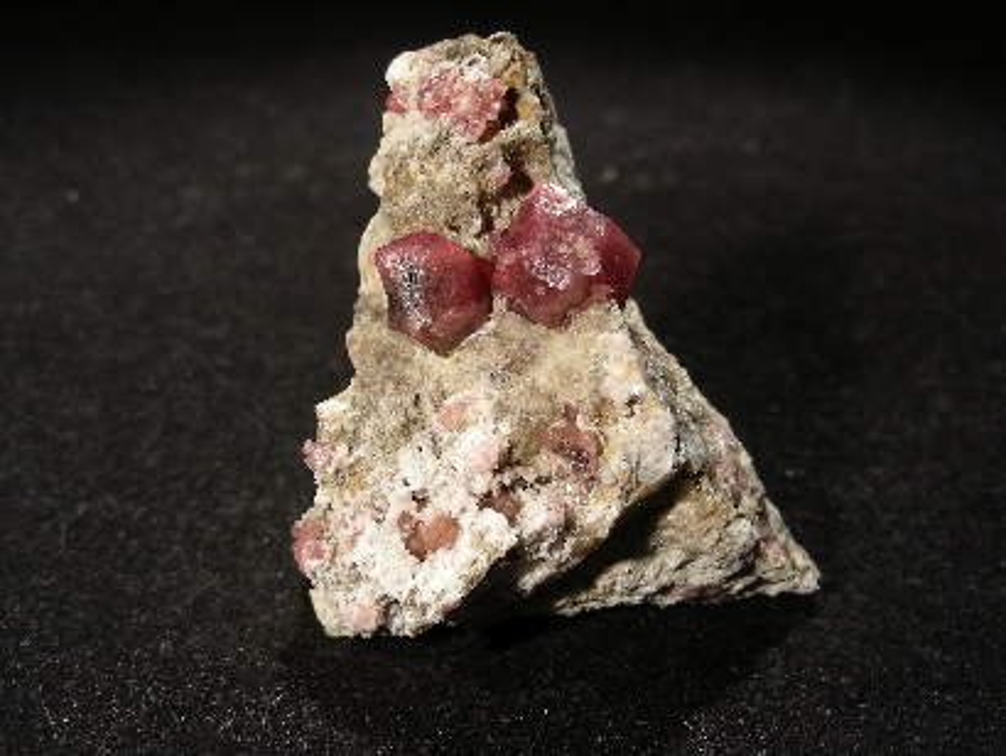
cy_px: 378
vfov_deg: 27.6
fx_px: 1541
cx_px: 503
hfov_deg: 36.2
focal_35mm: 53
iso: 50
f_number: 3.5
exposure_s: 1/30.8
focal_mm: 8.8
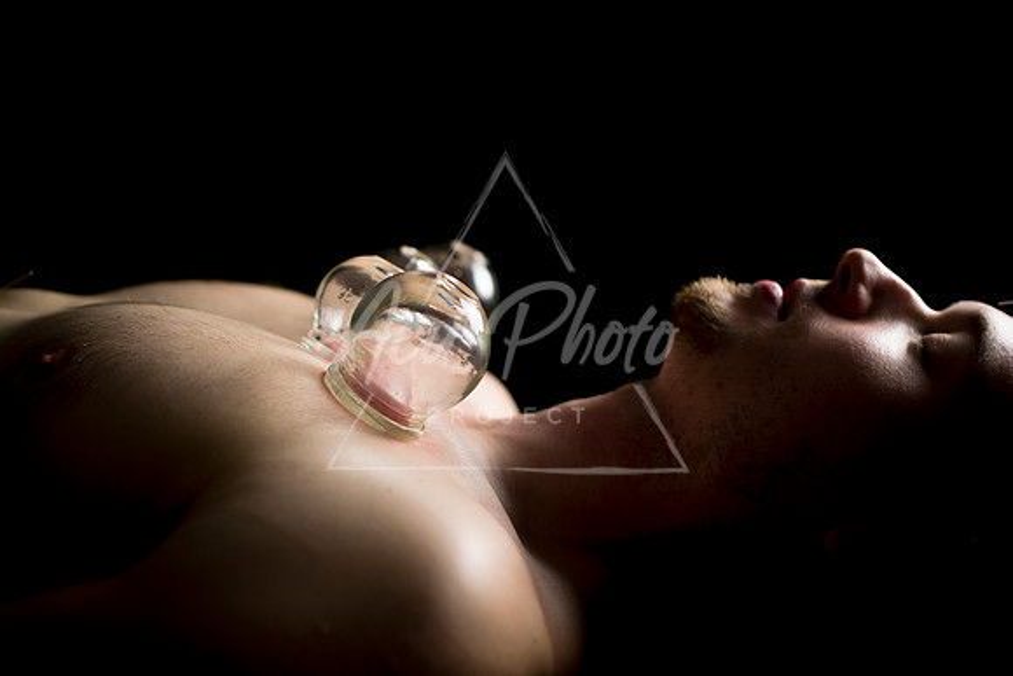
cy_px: 338
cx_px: 506
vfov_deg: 27.0
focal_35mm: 50
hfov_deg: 39.6
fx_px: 1407
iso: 800
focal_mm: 50
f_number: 3.2
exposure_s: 1/320
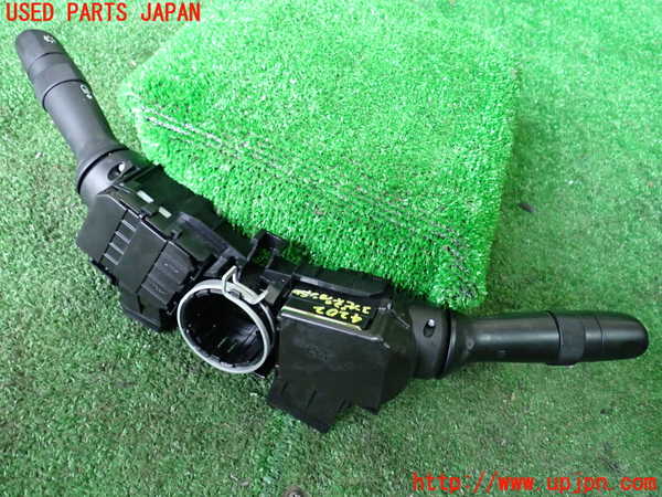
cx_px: 331
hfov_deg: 60.0
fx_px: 574
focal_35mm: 30
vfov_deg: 46.8
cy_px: 248
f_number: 2.3
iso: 640
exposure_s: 1/30
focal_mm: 5.4
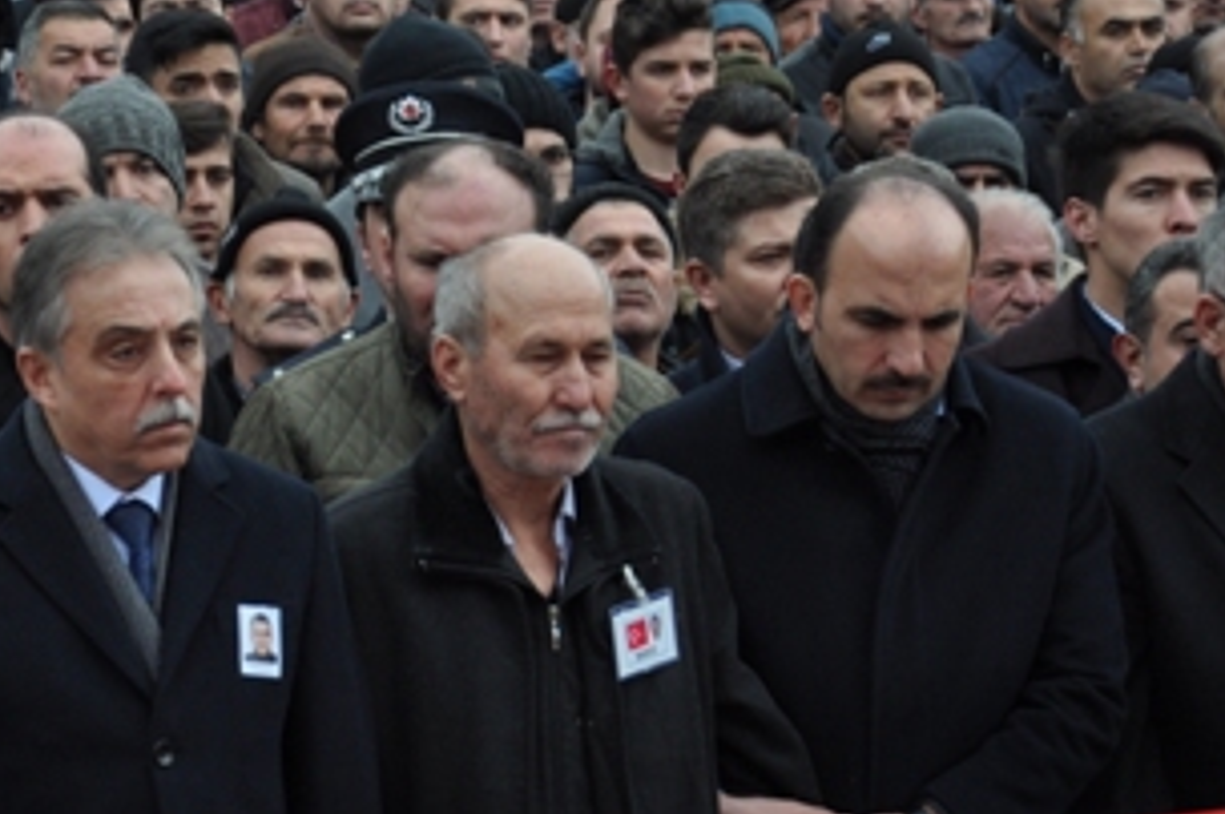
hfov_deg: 11.2
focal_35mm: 183
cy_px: 578
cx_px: 258
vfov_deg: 7.5
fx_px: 6220
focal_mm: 58
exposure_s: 1/800
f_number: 5
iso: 640
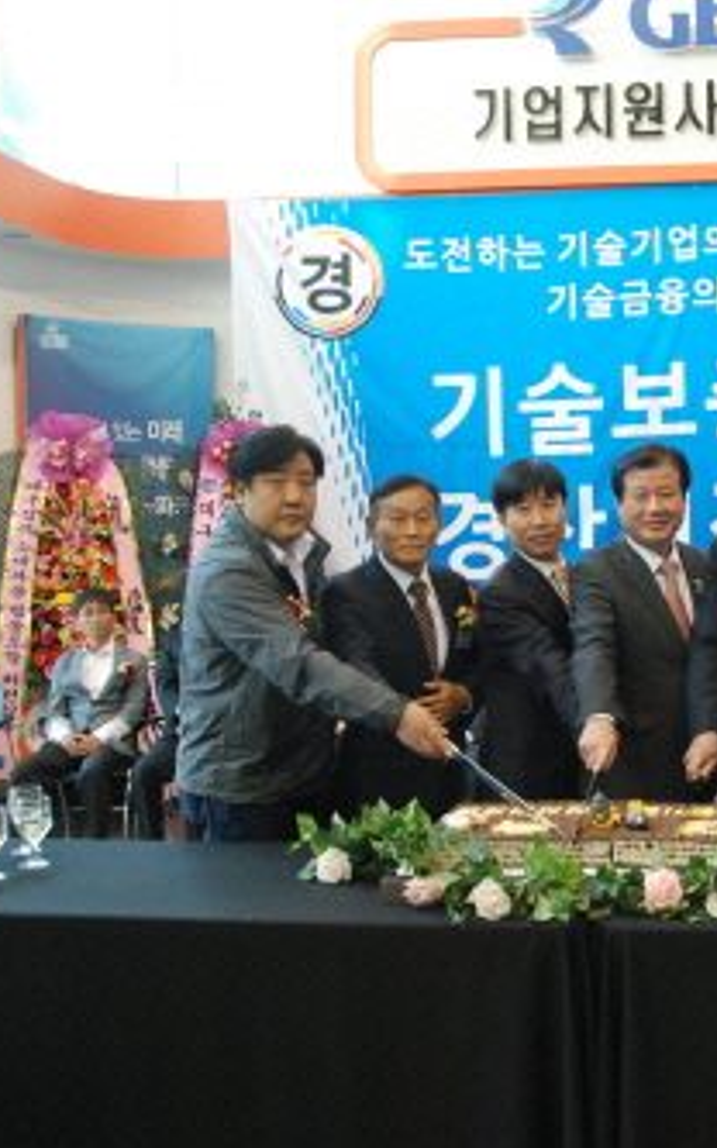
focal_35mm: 46
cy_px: 574
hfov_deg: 26.6
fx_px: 1439
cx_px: 700
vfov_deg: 43.5
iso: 1250
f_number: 3.8
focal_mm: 20
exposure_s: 1/60
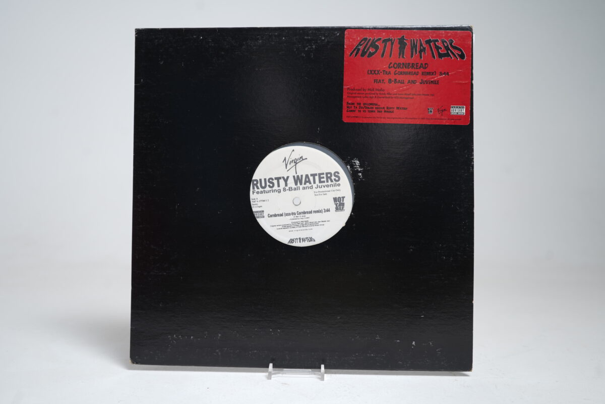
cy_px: 202
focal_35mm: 33
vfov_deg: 40.0
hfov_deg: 57.2
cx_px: 302
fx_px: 555
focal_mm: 33
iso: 64
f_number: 5
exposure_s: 1/5
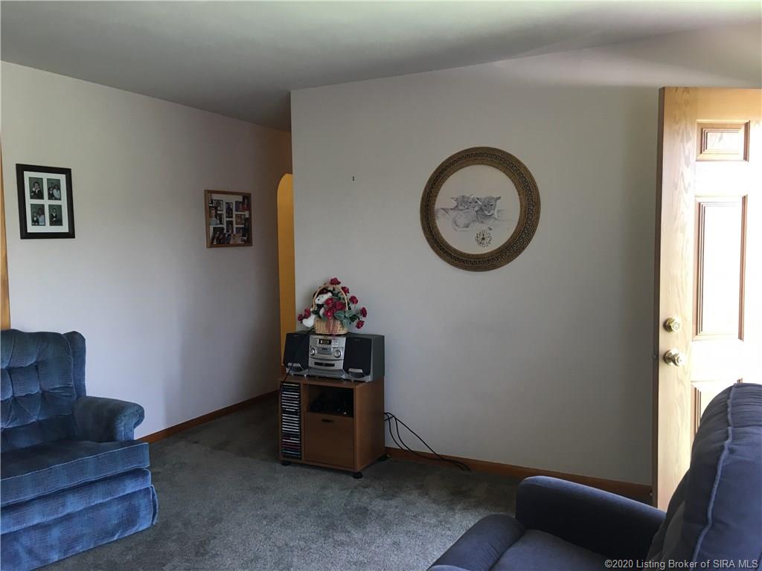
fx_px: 638
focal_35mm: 29
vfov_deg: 48.2
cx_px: 381
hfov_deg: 61.7
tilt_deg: -3.6
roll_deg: +0.9
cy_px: 286
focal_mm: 4.15
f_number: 2.2
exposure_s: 1/30
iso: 50
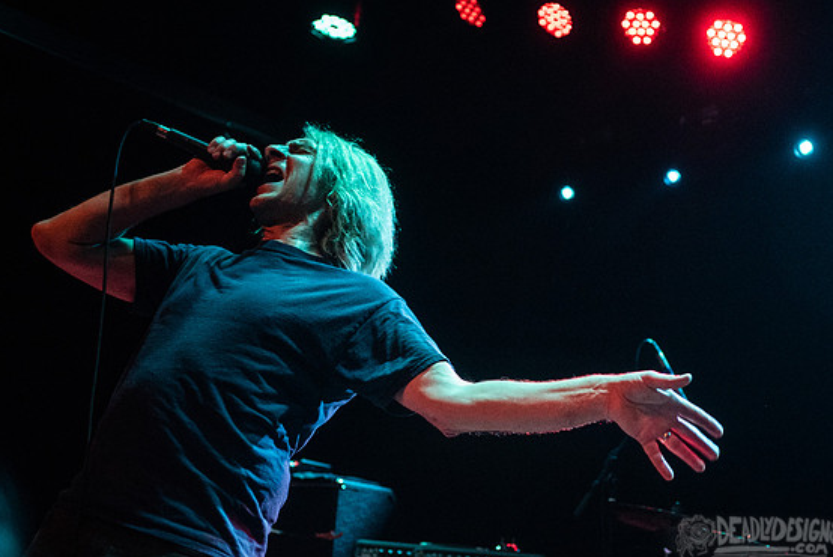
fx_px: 1343
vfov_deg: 23.3
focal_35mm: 58
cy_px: 353
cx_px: 531
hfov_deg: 34.3
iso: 6400
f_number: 2.8
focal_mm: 44
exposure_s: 1/125
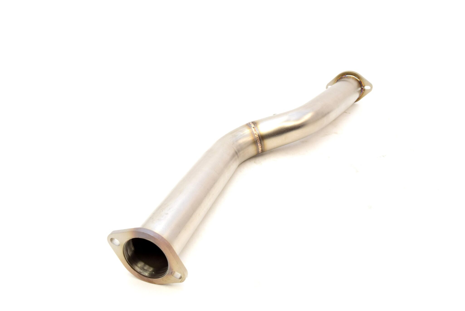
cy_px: 156
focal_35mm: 33
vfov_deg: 40.0
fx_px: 427
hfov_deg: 57.2
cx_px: 232
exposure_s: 1/160
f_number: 6.3
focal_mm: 22
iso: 400
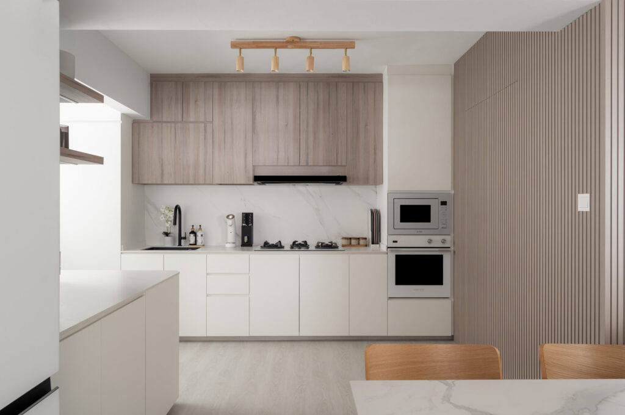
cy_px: 208
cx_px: 312
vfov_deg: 55.0
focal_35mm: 23
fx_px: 399
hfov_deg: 76.1
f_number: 8
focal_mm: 23
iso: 100
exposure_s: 10
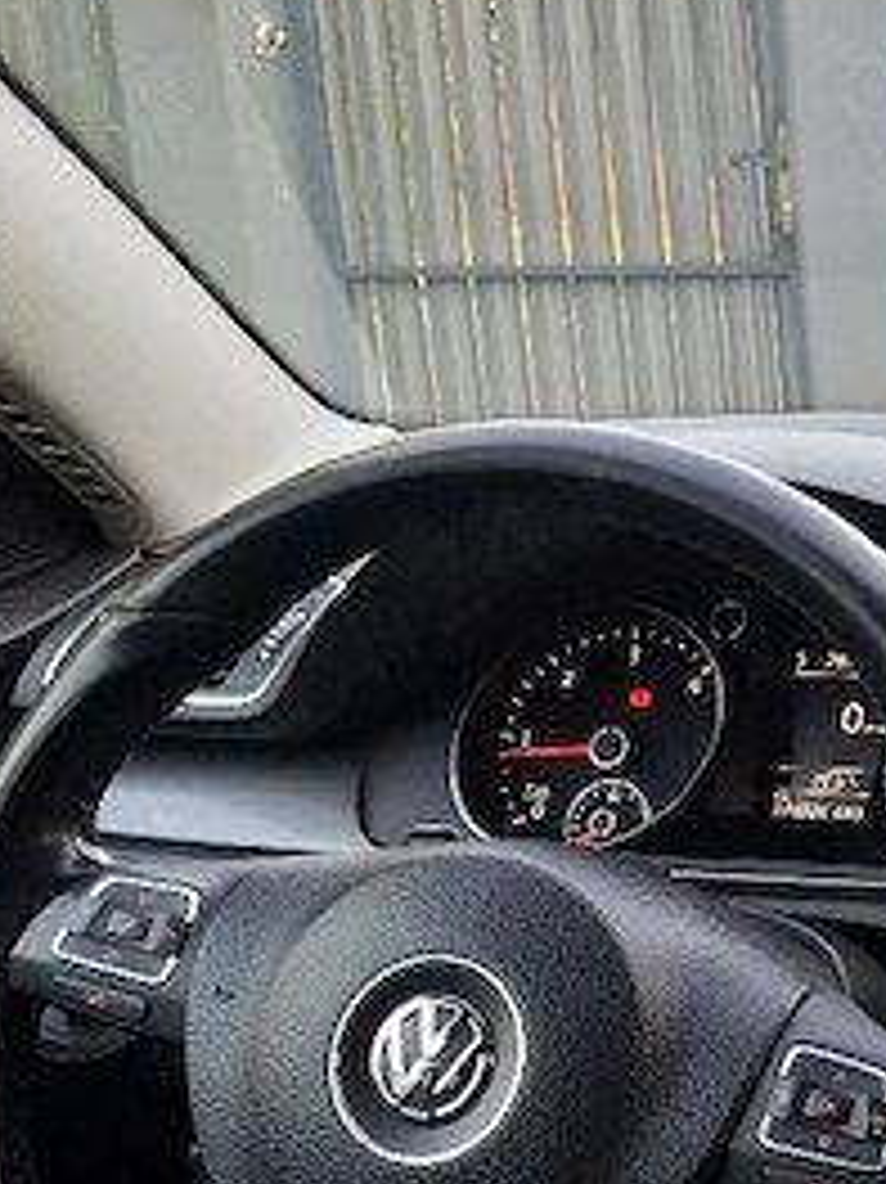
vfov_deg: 27.7
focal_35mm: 70
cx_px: 1291
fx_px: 2391
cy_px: 725
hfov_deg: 18.8
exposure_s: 1/100
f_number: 1.8
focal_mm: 5.54
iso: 160
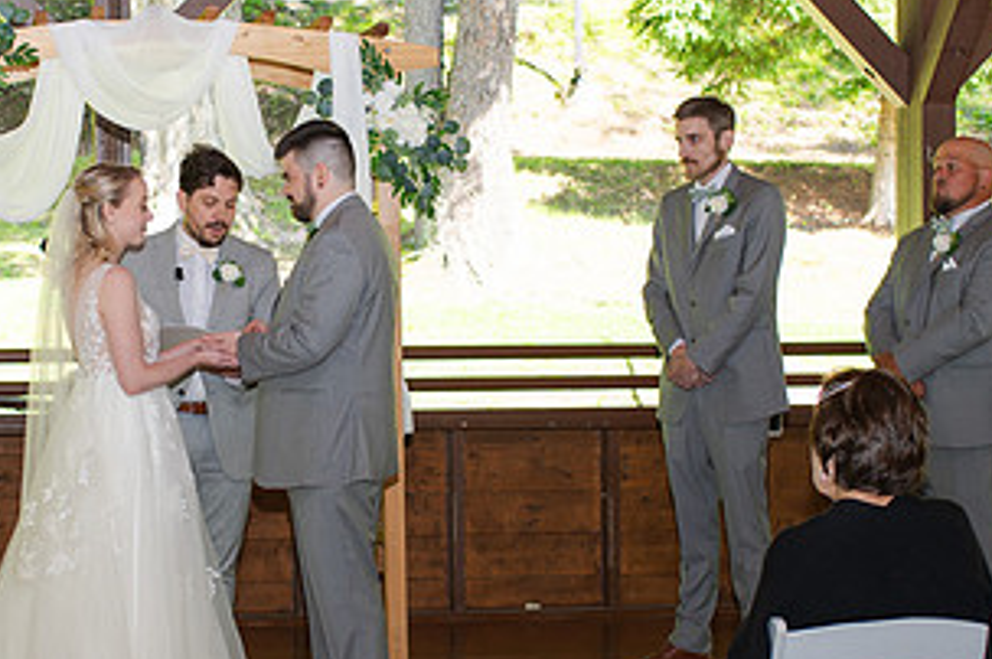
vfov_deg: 15.0
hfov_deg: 22.2
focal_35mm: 91
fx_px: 2505
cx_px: 261
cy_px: 387
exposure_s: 1/200
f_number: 3.2
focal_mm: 35
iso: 100
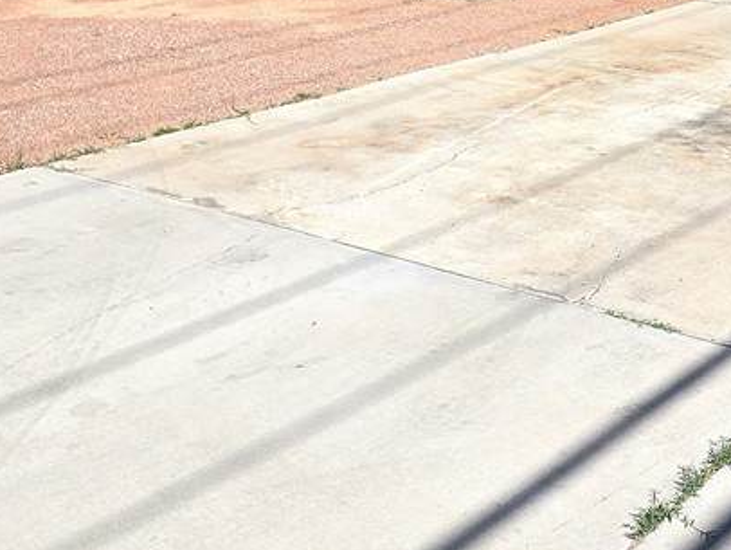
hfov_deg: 32.0
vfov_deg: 23.1
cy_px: -114
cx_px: 625
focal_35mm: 58
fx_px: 1226
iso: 12
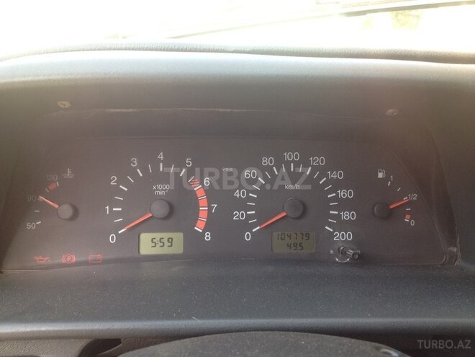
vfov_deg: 40.7
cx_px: 238
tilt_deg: -16.1
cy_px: 178
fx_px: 480
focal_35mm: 35
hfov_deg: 52.6
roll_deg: -2.5
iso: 50
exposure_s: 1/60
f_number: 2.4
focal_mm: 4.28
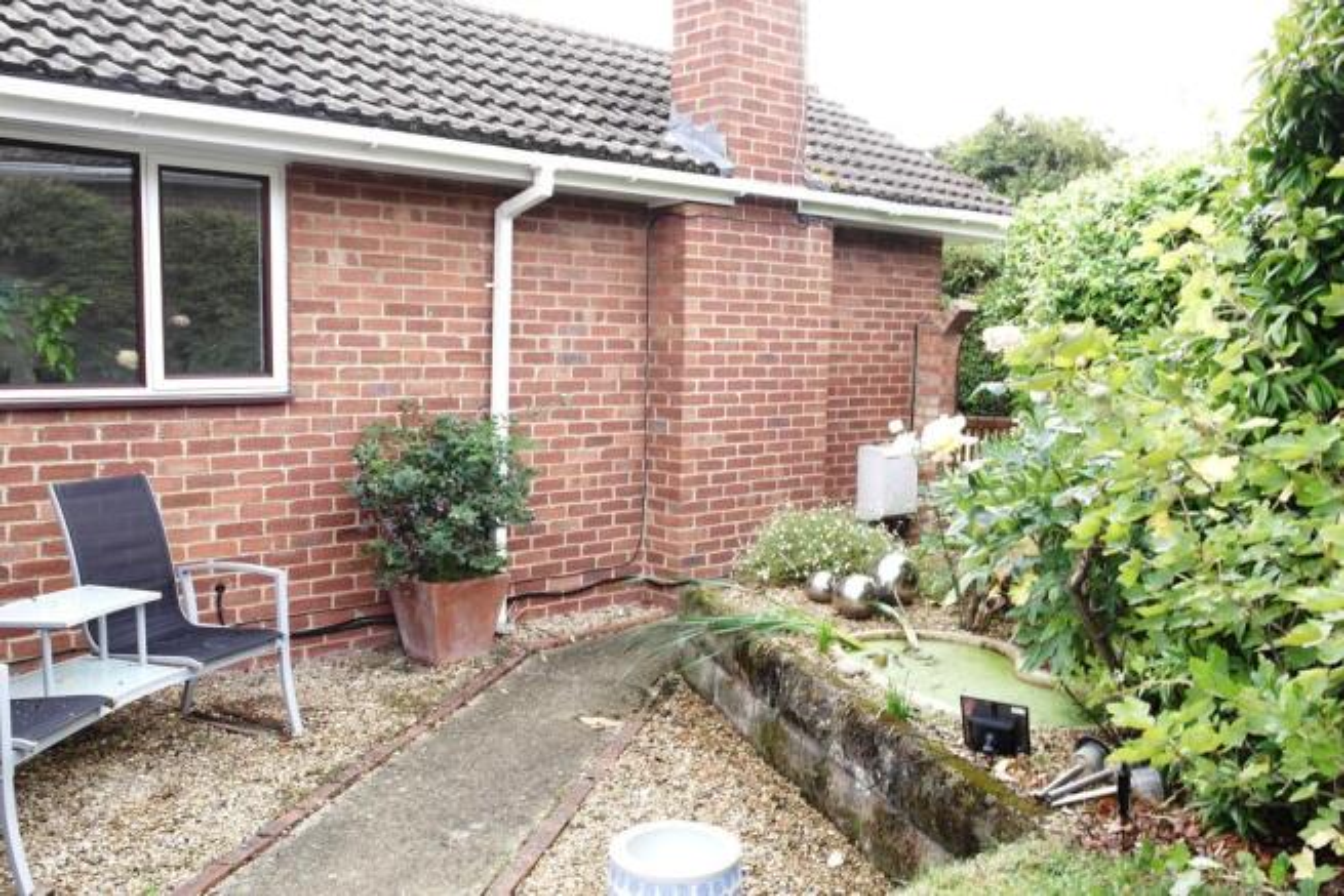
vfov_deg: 43.6
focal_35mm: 30
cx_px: 672
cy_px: 448
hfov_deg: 61.9
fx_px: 1120
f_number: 13
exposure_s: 1/40
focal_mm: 20
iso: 400
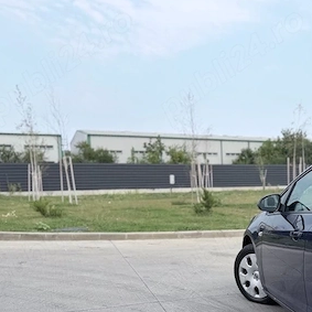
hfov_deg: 35.5
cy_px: 243
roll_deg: +1.5
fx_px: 459
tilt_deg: -7.2
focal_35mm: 45
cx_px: 276
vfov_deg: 36.5
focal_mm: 6.76
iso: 80
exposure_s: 1/3953
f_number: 1.78
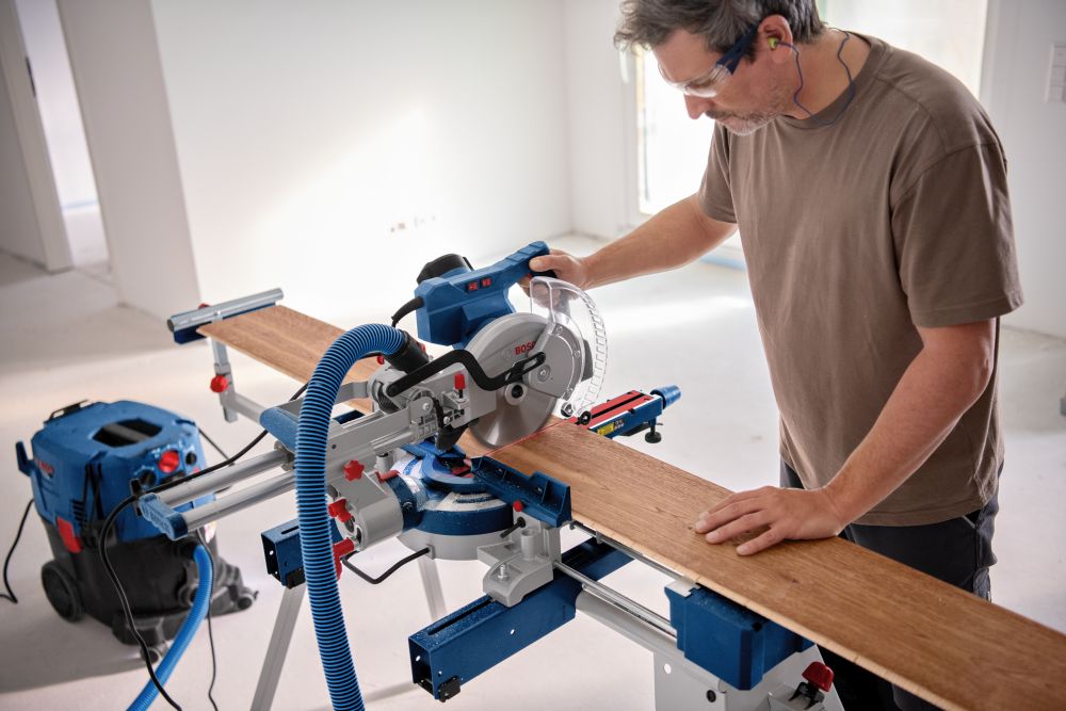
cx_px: 533
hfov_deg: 48.5
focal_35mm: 40
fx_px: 1185
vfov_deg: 33.4
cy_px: 356
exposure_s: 1/160
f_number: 2.8
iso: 640
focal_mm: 40
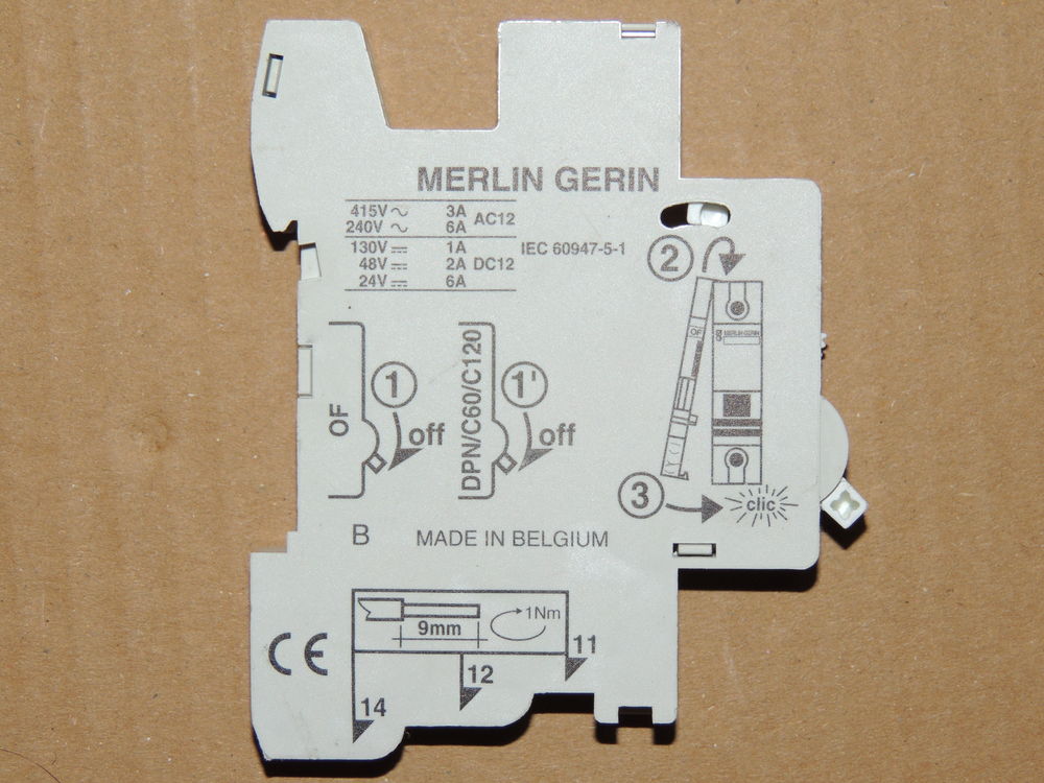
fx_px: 3016
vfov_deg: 14.8
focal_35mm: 100
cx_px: 522
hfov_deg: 19.6
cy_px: 392
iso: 140
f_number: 4.1
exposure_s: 1/60
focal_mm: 17.8
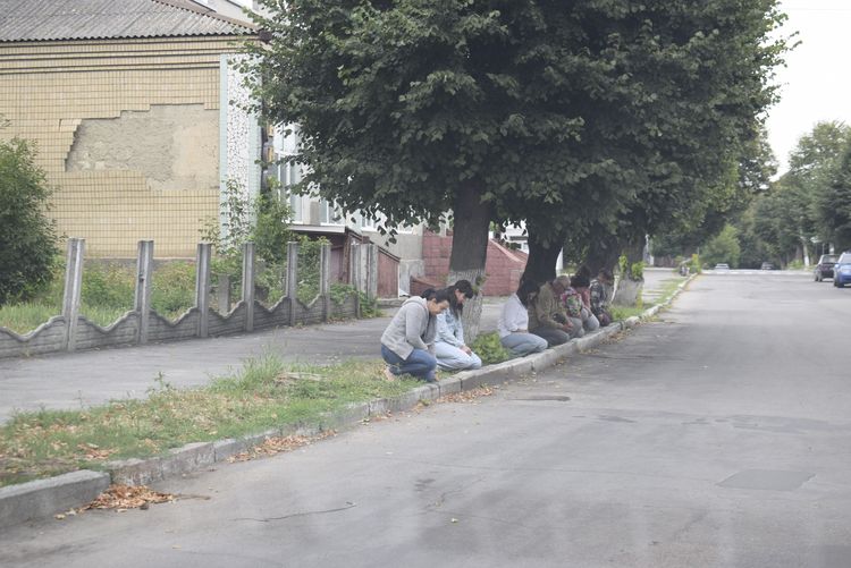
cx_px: 426
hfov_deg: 29.8
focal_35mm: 68
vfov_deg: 20.2
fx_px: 1596
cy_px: 284
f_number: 6.3
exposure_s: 1/160
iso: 400
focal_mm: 45
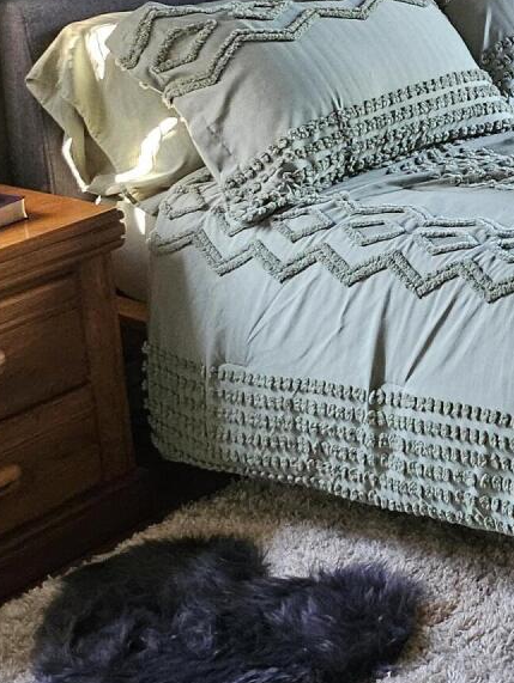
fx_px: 1661
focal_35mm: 84
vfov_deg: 22.7
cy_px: 69
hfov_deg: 16.0
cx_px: 788
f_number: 1.8
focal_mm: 5
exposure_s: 1/60
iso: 640
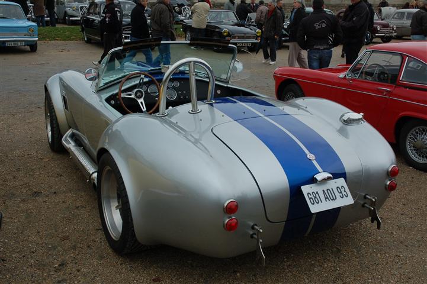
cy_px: 142
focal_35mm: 40
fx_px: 480
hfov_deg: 47.9
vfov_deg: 33.0
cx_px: 214
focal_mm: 27
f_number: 8
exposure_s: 1/250
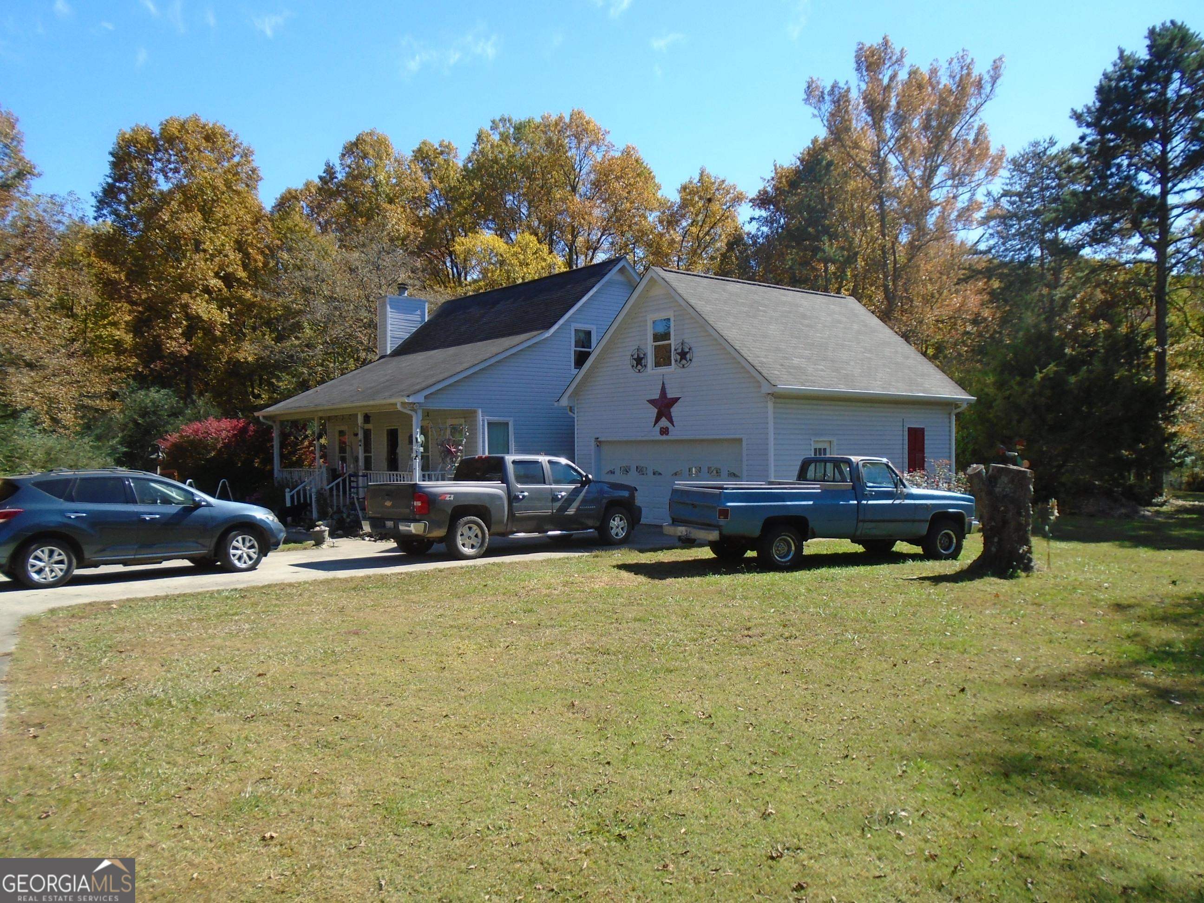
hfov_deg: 67.3
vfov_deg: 53.1
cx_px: 602
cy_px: 452
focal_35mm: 26
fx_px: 904
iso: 100
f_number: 3.2
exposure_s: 1/800
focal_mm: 4.6
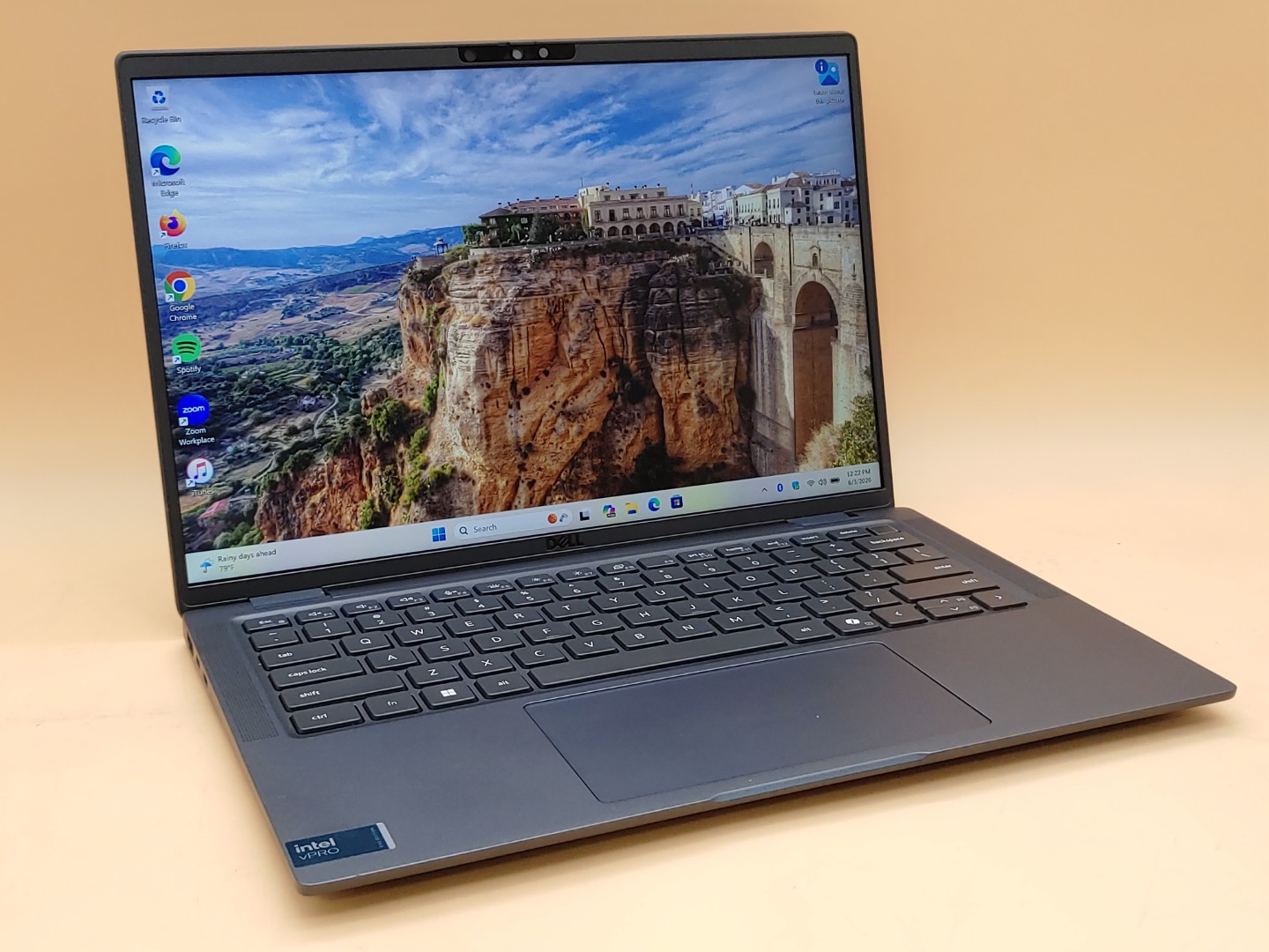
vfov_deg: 32.9
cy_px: 476
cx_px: 634
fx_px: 1613
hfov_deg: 42.9
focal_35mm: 44
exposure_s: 1/120
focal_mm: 4.36
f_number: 1.8
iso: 50
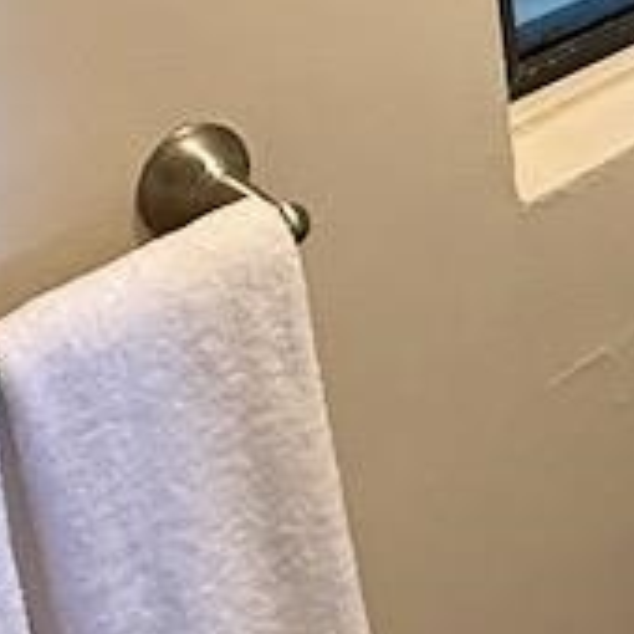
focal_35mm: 93
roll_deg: +0.5
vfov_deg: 17.6
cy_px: -164
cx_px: 1022
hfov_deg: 16.6
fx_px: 1927
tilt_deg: -18.8
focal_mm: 2.22
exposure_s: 1/60
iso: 250
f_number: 2.2
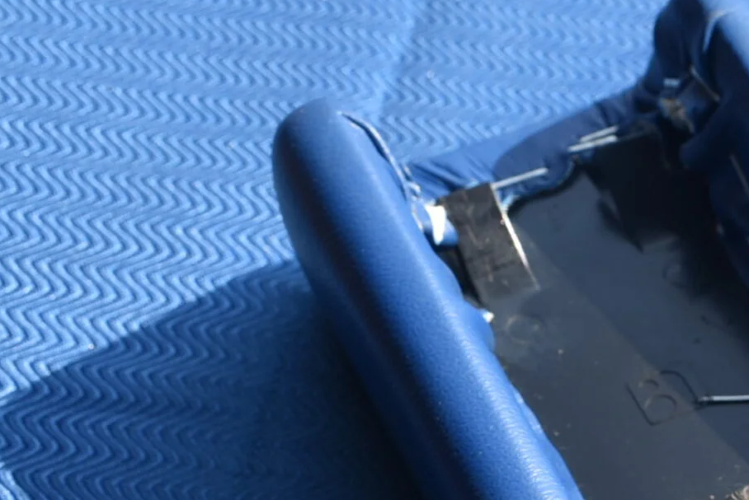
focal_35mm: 93
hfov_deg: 20.5
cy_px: 622
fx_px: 1936
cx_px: 899
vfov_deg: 14.2
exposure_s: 1/125
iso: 100
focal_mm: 22
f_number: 8
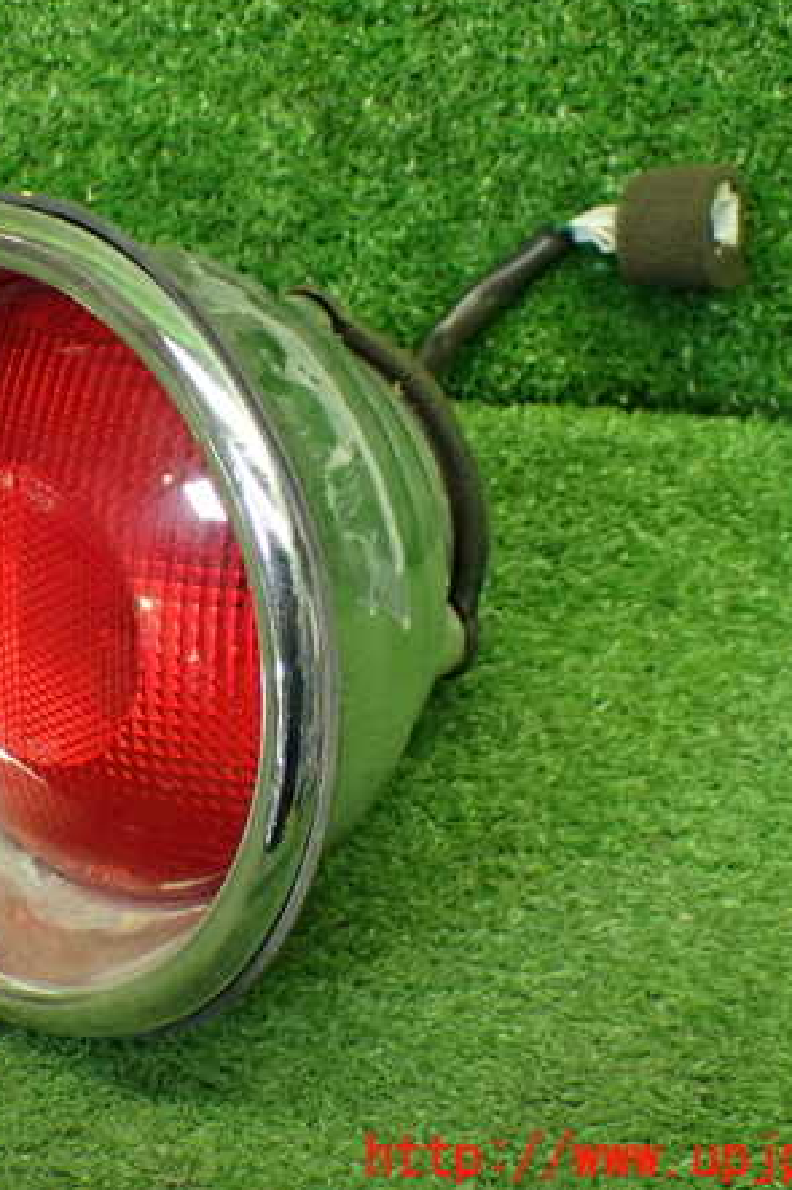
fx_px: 2047
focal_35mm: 62
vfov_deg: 32.4
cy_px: 588
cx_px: 166
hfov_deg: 21.6
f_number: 2.9
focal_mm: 7.84
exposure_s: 1/80
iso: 800
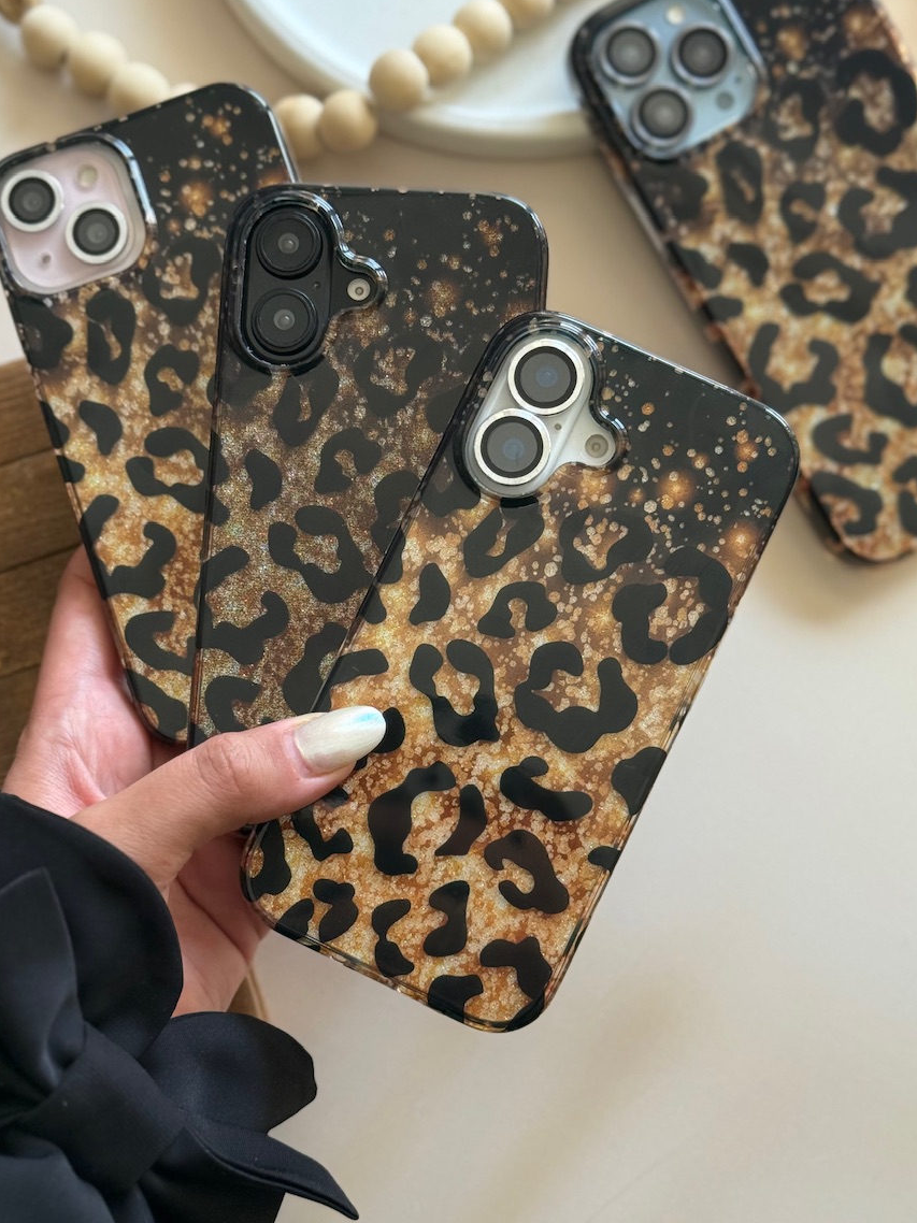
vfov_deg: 35.5
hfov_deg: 27.0
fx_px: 1908
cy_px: 604
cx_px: 428
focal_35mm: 54
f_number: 1.78
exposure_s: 1/234
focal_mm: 6.76
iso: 100
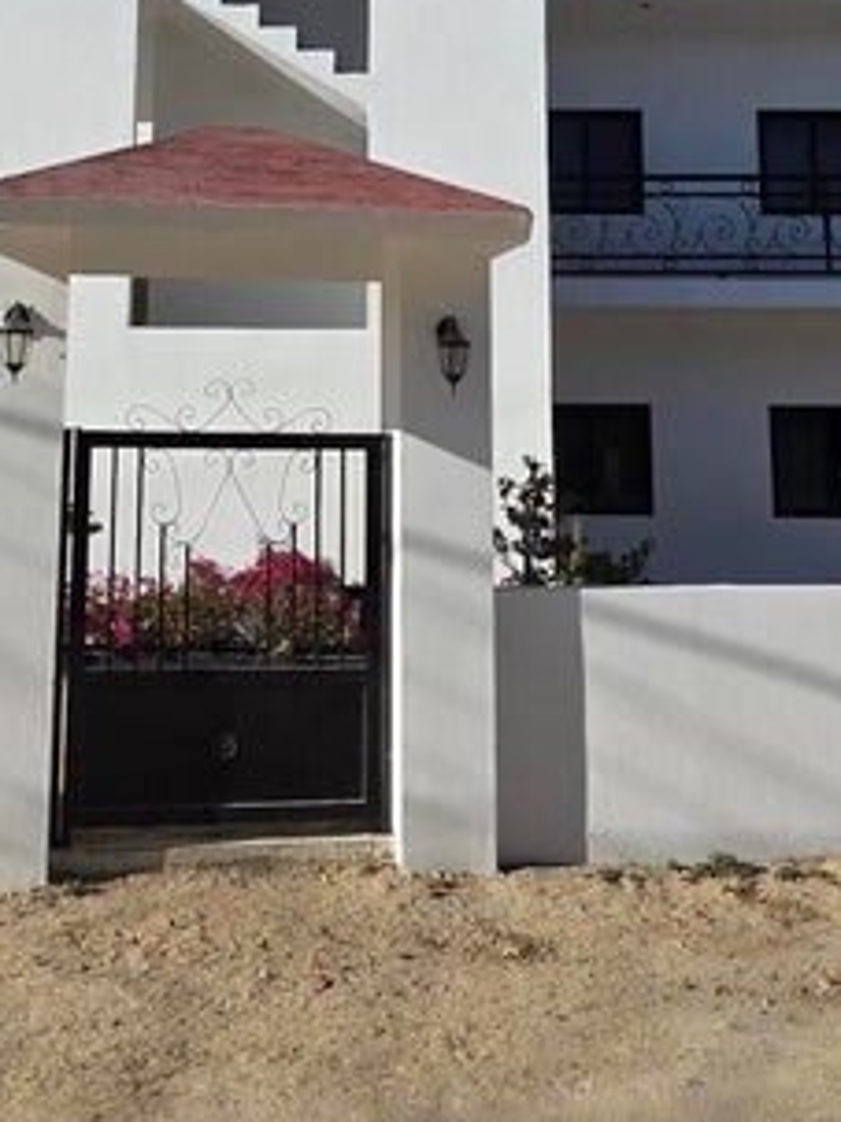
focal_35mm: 44
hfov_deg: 32.6
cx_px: 293
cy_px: 211
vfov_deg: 41.0
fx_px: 1426
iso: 40
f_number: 1.9
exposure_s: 1/3953
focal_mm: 2.2
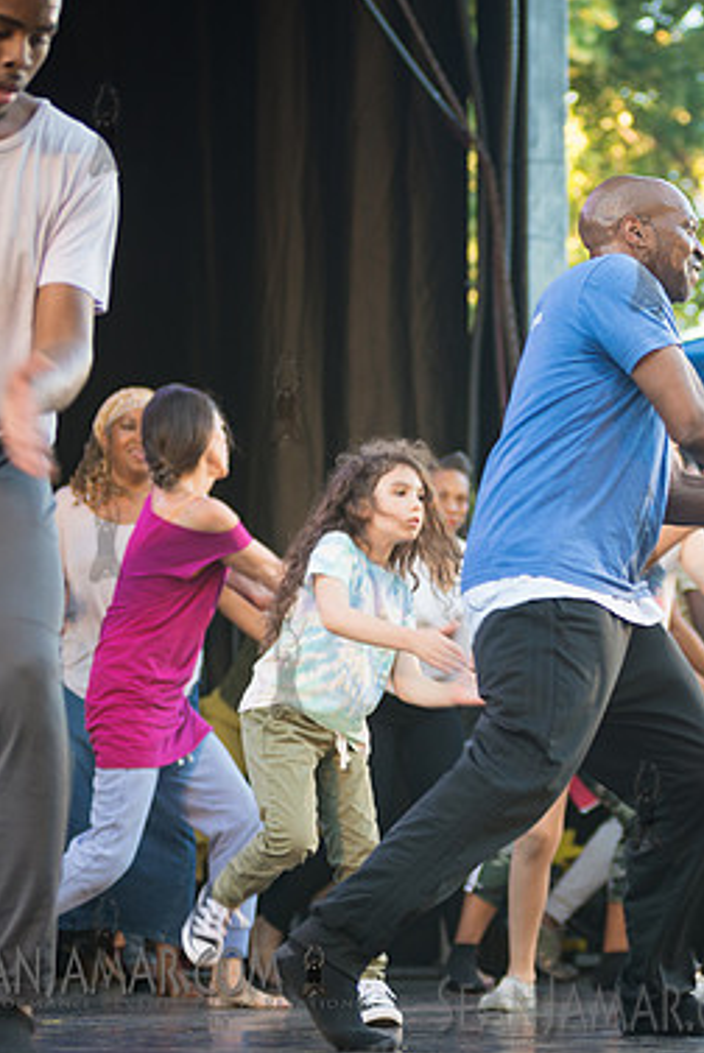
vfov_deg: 16.6
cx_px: 645
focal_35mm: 123
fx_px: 3601
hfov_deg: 11.1
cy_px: 532
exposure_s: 1/125
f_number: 3.2
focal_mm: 80
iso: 400
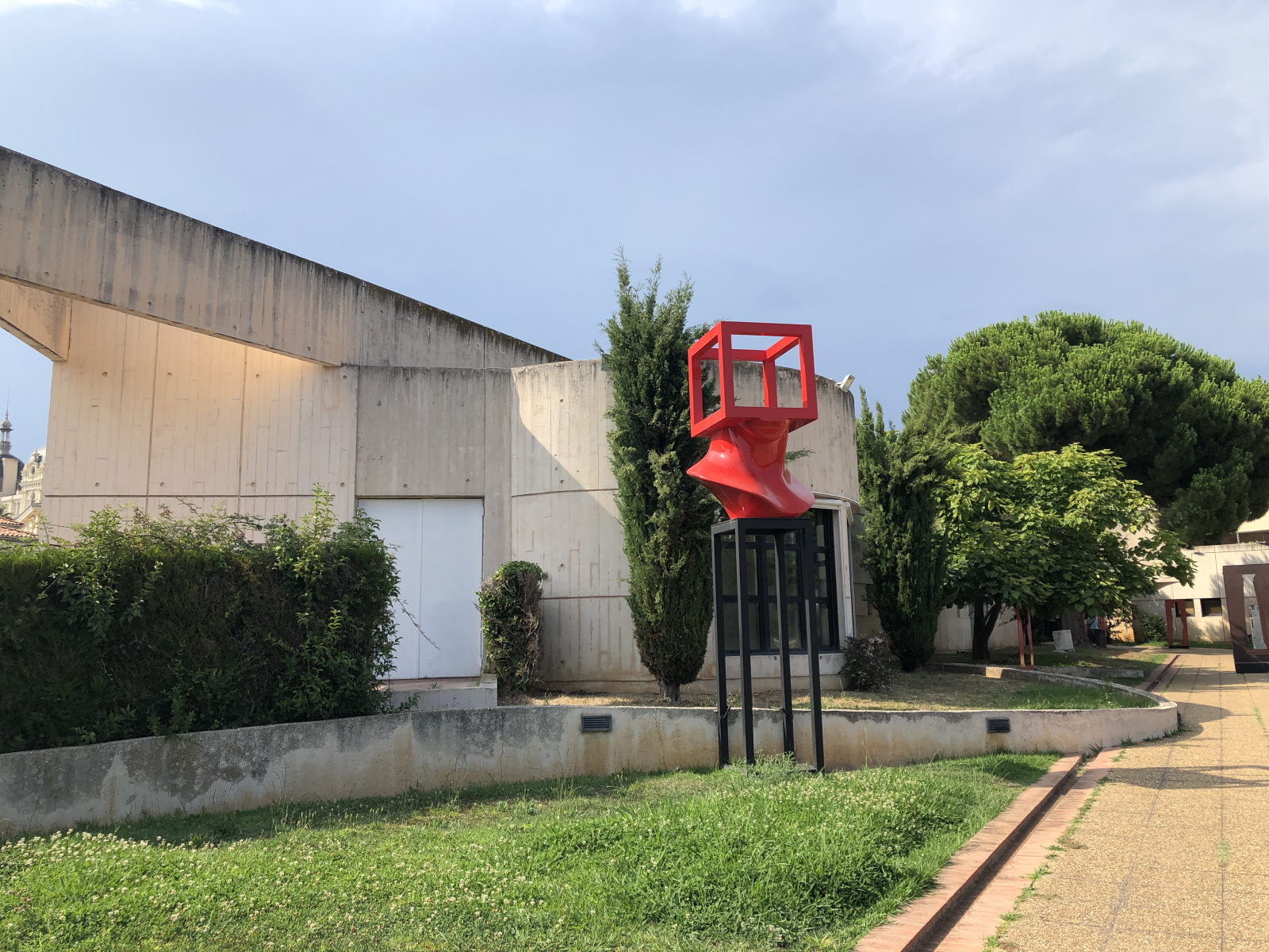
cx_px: 634
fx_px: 1026
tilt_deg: +9.7
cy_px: 476
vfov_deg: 49.7
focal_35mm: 28
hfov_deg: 63.4
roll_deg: -0.2
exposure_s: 1/1548
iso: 20
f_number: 1.8
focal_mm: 3.99
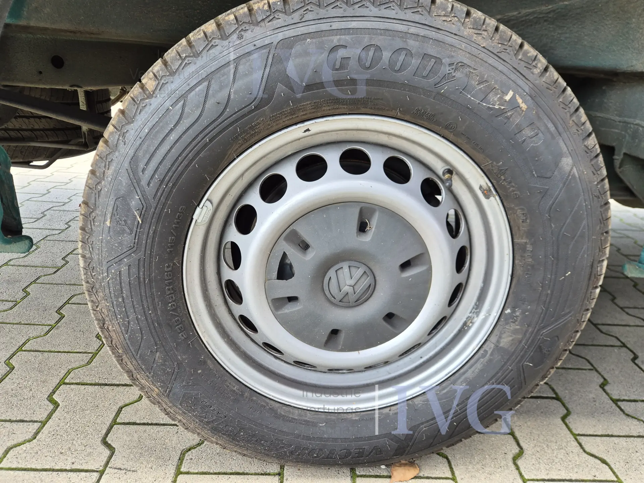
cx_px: 322
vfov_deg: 58.9
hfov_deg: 73.9
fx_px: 428
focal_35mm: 23
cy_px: 242
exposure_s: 1/180
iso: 100
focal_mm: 5.4
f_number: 1.8
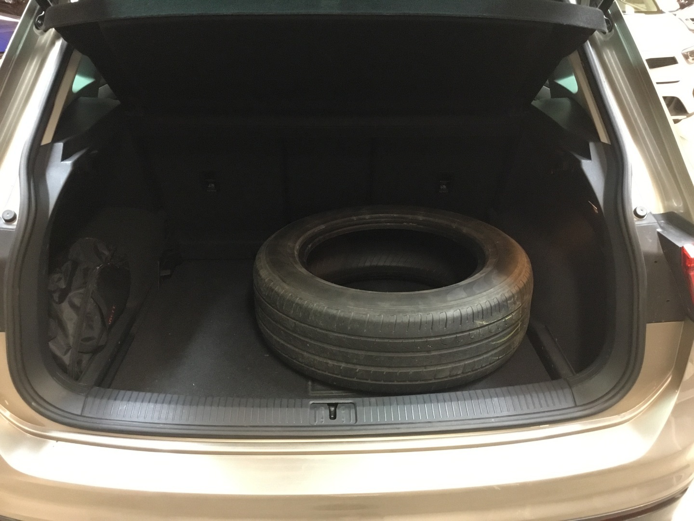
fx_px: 622
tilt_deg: -26.6
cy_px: 260
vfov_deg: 45.4
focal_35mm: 31
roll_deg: +0.4
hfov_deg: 58.4
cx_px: 347
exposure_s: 1/17
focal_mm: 3.3
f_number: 2.4
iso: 200
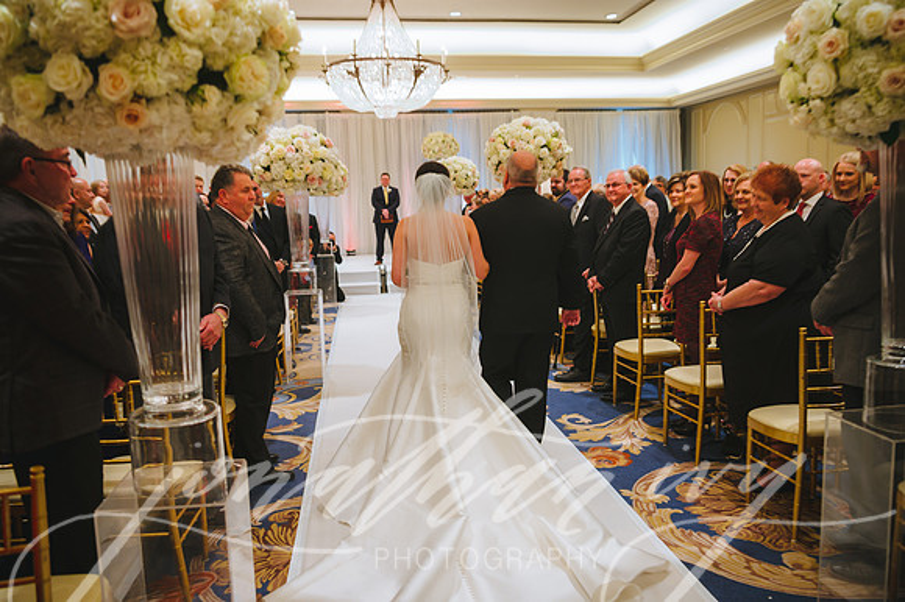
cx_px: 452
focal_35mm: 30
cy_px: 301
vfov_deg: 43.6
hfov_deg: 62.0
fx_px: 754
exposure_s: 1/125
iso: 2500
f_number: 2.8
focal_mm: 30
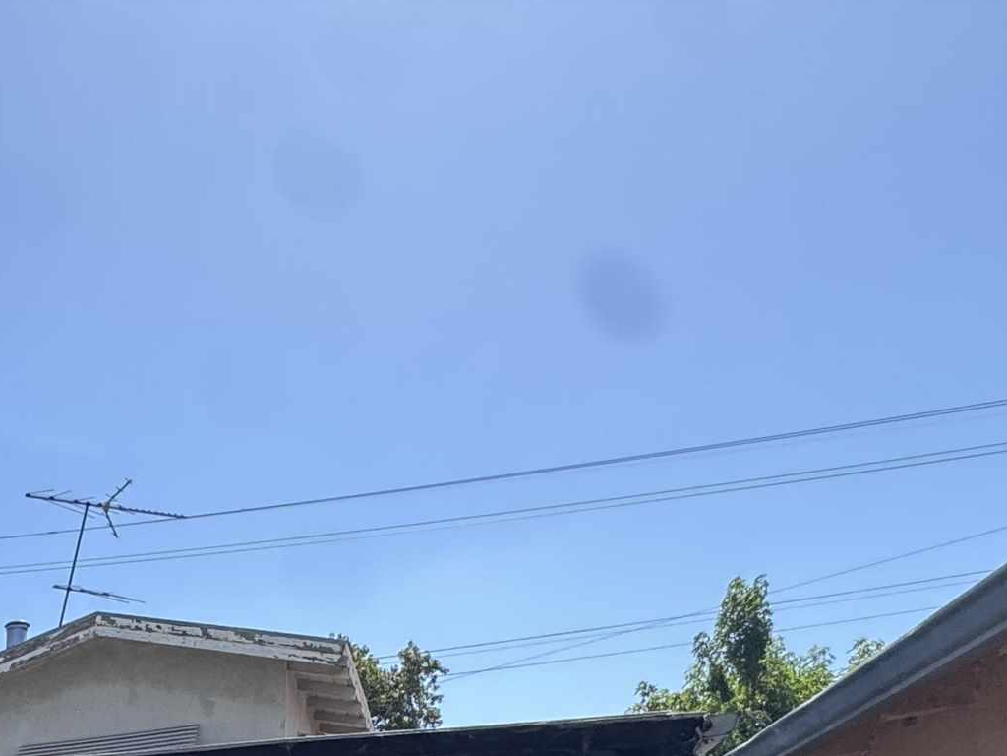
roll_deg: +1.2
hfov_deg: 34.8
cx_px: -225
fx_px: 1222
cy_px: 1129
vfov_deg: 25.7
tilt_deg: -6.8
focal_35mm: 42
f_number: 2.2
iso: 40
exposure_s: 1/804
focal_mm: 2.22
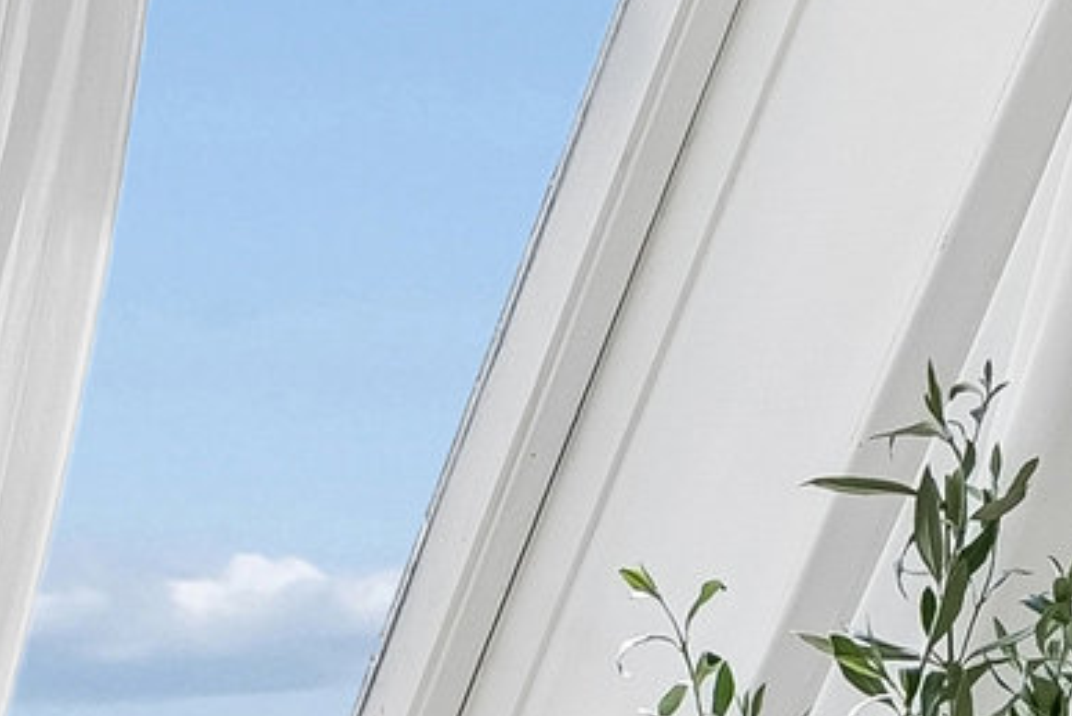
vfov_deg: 9.4
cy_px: 1338
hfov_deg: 14.4
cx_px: -113
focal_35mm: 139
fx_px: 4140
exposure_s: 1/250
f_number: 9
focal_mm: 18
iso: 640
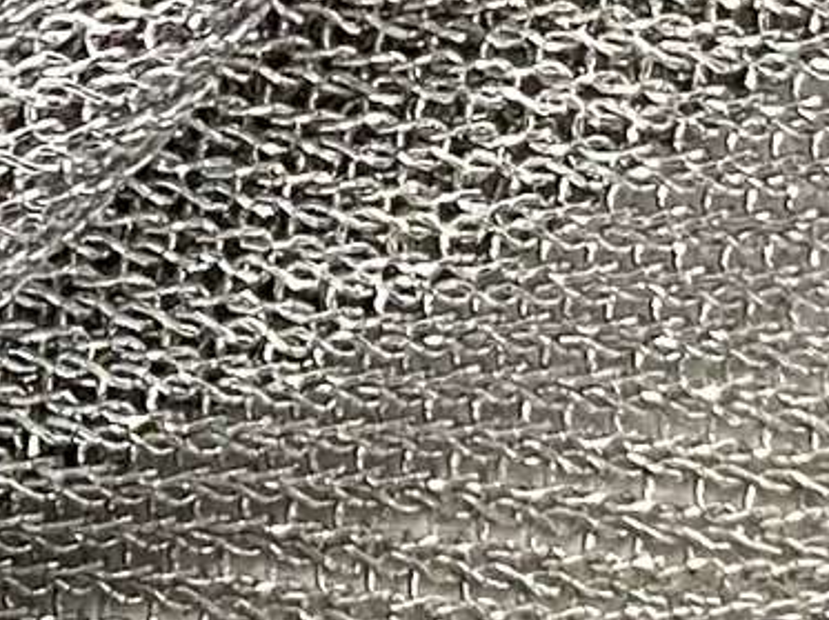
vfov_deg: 10.7
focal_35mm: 134
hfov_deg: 12.4
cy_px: -262
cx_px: -980
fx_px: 3206
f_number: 1.8
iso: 80
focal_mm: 4.25
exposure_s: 1/60
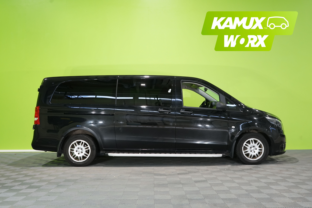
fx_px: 295
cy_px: 104
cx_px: 156
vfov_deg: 38.9
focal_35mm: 34
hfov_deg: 55.8
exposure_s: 1/30
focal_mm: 34
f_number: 5.6
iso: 1000
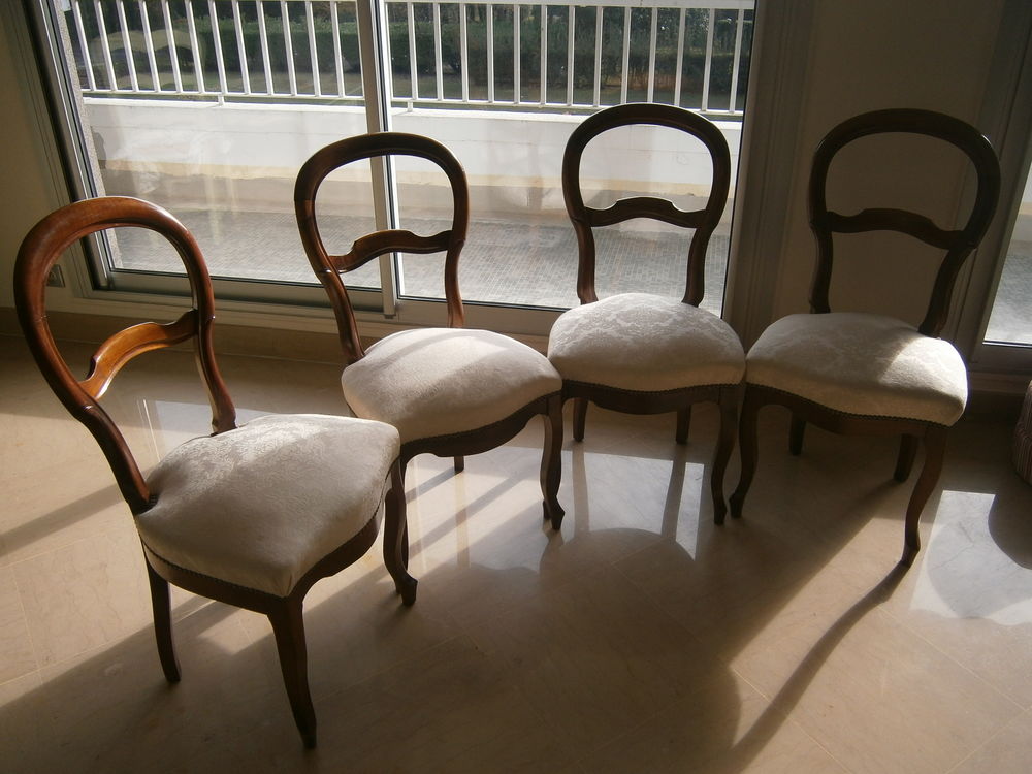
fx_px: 924
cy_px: 387
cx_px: 516
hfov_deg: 58.4
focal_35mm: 31
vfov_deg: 45.4
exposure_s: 1/250
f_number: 2.9
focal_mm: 5.5
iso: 80
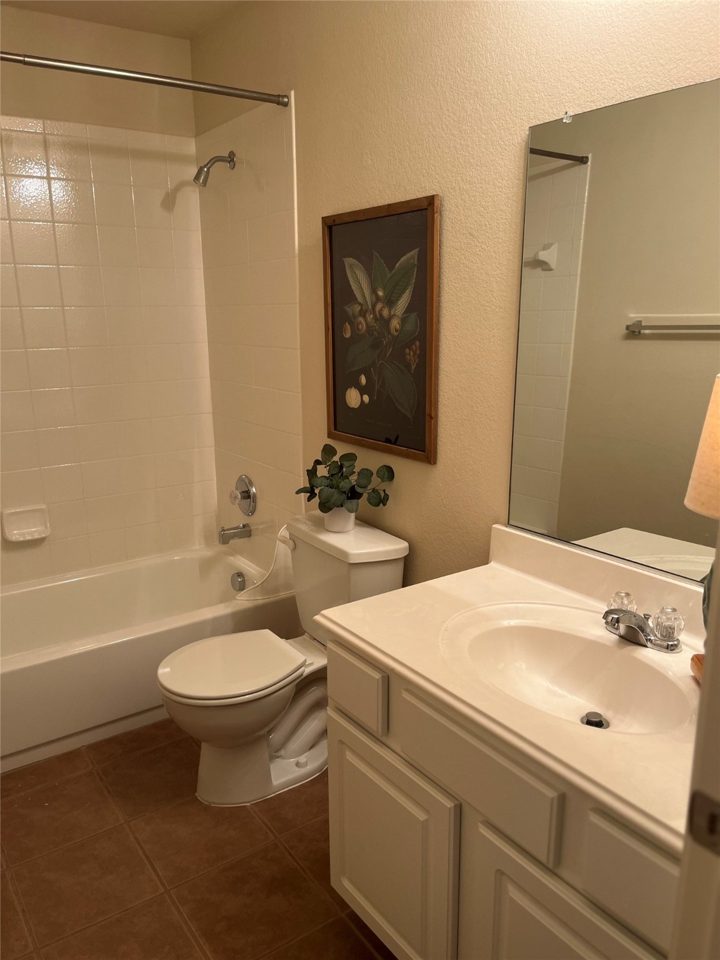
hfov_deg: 53.1
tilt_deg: -13.2
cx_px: 360
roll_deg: -0.3
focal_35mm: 26
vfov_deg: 67.3
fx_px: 721
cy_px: 480
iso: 80
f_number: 1.6
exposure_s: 1/60
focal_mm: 5.1
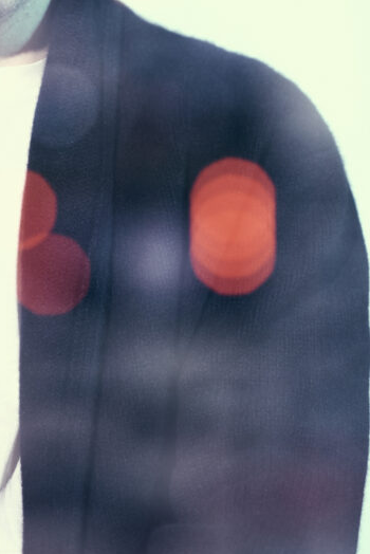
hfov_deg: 8.3
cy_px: 58
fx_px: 2556
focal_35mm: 166
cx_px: 29
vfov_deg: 12.3
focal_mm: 85
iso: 500
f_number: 3.2
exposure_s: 1/160
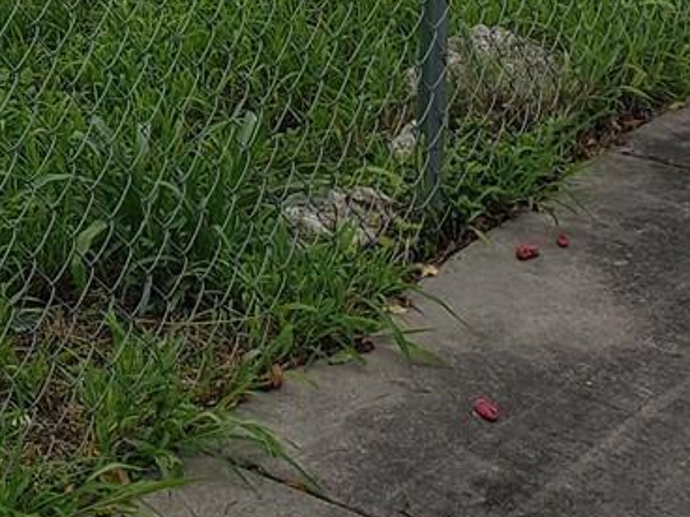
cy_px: -429
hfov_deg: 15.6
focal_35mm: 113
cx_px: -446
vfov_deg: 12.0
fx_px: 2252
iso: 50
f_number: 2.4
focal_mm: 4.3
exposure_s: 1/1399
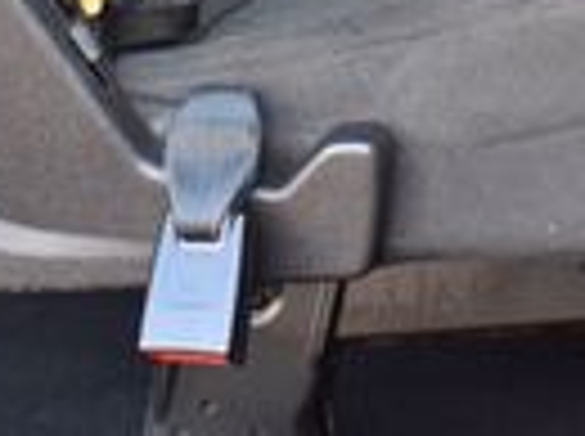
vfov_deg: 11.0
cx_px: 513
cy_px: -261
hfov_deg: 15.3
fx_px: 2159
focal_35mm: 128
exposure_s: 1/30
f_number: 7.1
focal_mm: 18
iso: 400
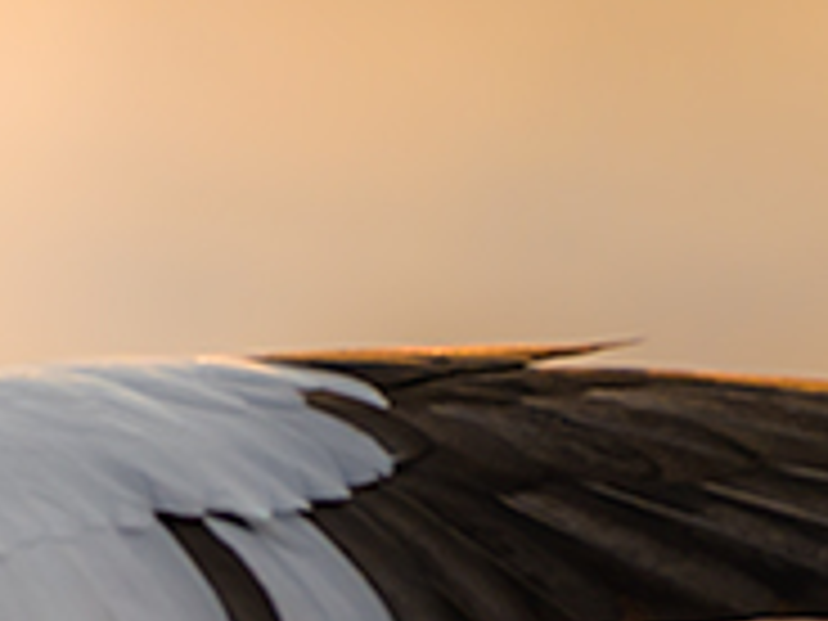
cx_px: -1706
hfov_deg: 1.1
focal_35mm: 1878
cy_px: 1161
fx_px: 44921
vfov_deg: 0.8
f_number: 2.8
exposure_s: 1/2000
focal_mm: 300
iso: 400
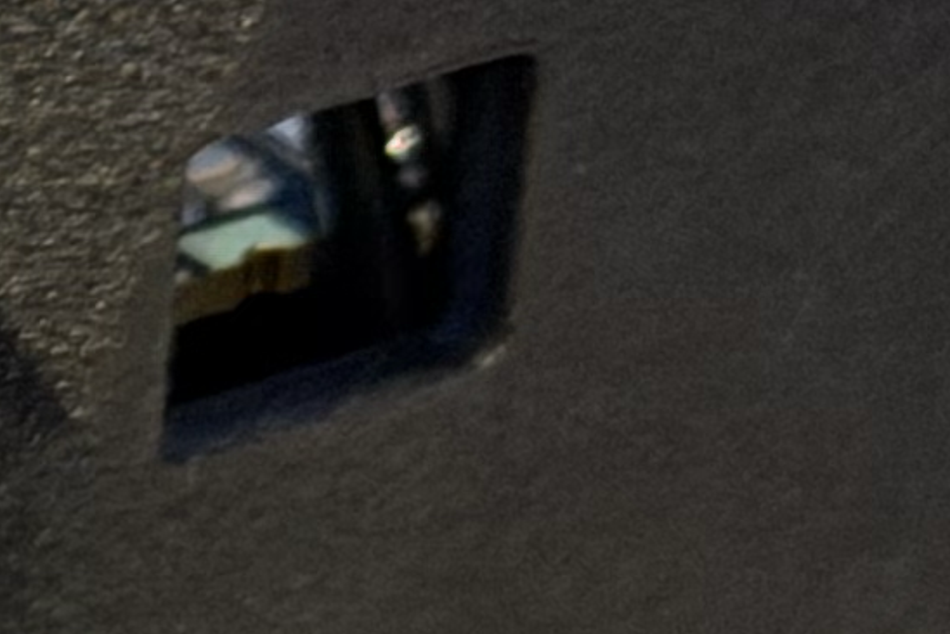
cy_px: 1143
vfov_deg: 3.7
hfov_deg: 5.3
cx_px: -1846
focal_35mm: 367
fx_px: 9689
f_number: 1.78
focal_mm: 6.76
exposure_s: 1/40
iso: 200
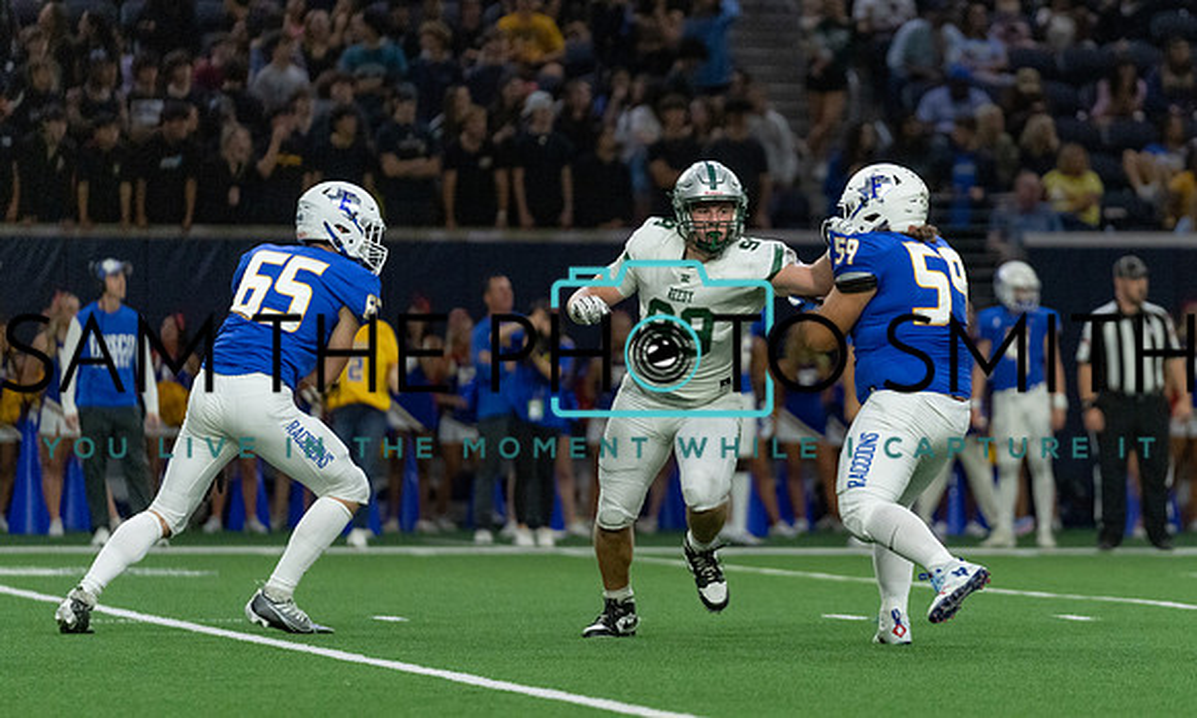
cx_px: 769
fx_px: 8567
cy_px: 320
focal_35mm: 266
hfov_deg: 8.0
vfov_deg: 4.8
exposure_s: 1/1250
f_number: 2.8
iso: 4000
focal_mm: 200
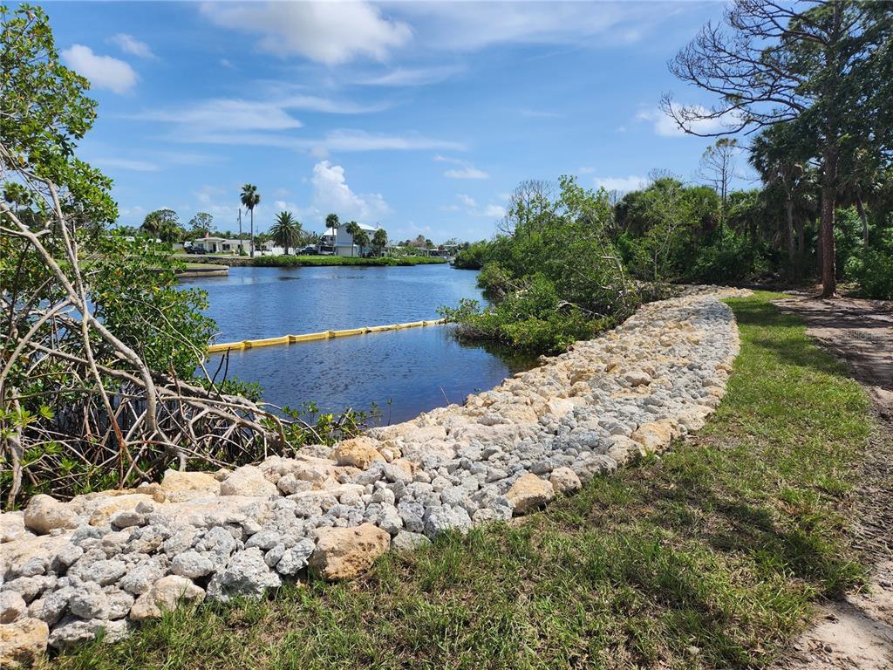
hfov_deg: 73.9
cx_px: 446
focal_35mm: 23
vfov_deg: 58.9
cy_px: 335
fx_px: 593
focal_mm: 5.4
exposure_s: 1/2082
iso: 20
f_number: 1.8
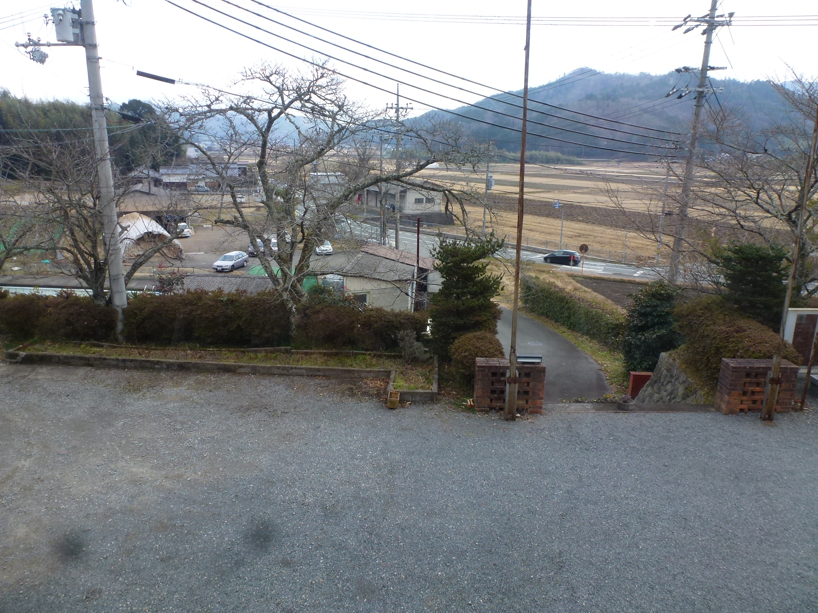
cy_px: 306
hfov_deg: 71.6
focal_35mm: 24
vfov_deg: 56.8
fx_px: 567
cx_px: 409
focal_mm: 4.3
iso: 100
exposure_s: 1/125
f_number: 4
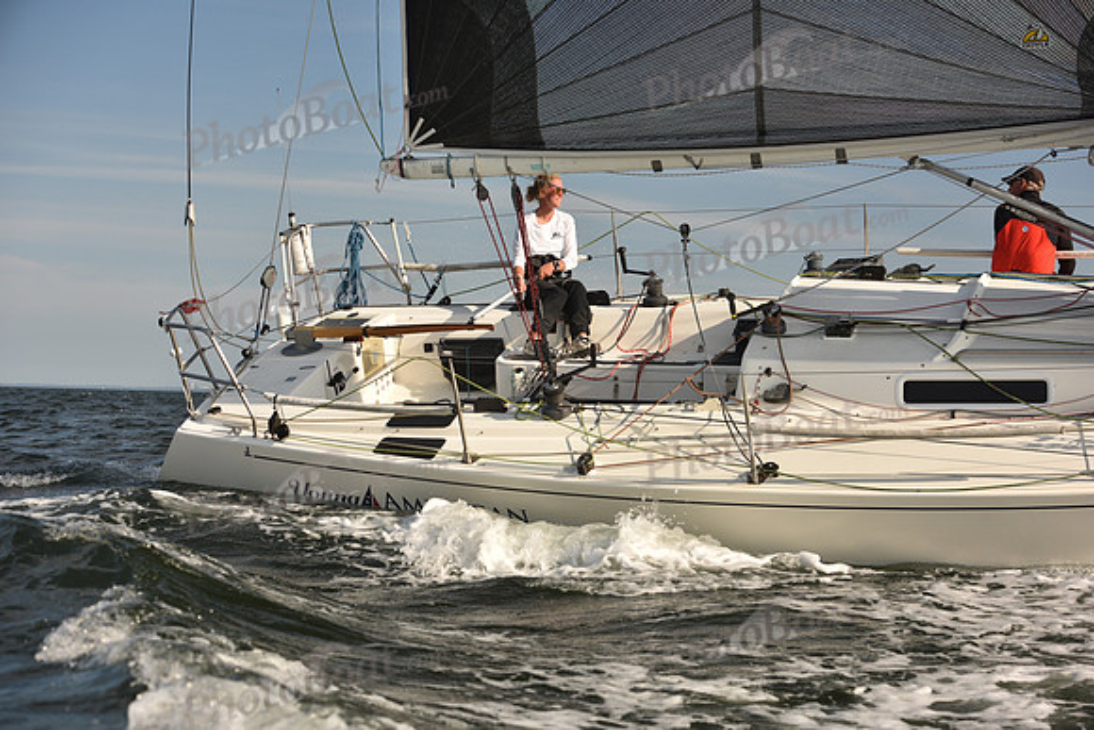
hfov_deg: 28.8
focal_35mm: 70
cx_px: 547
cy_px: 365
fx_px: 2128
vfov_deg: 19.5
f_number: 5
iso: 250
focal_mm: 70
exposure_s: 1/640
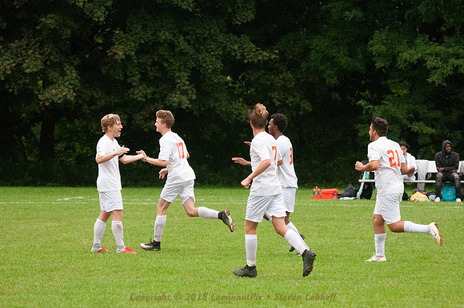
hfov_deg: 7.1
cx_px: 232
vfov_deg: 4.7
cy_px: 154
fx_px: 3765
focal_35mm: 292
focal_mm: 195
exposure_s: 1/640
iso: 3200
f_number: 6
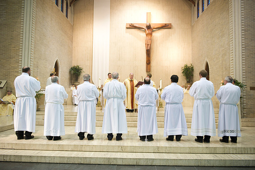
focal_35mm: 29
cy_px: 85
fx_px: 205
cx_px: 128
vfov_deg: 44.9
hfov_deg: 63.7
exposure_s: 1/100
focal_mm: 29
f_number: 2.8
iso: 2000
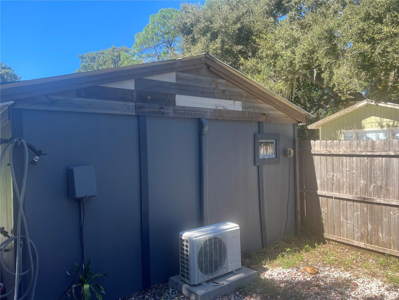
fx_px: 300
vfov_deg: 53.1
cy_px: 150
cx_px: 200
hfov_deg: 67.3
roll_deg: +0.7
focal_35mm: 26
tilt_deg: -0.4
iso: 50
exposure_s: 1/827
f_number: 1.5
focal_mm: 5.7
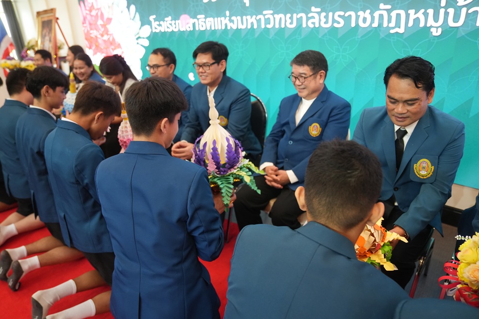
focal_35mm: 24
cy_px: 160
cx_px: 240
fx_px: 319
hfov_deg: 73.8
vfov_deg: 53.1
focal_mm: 24
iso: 3200
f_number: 2.8
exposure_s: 1/400
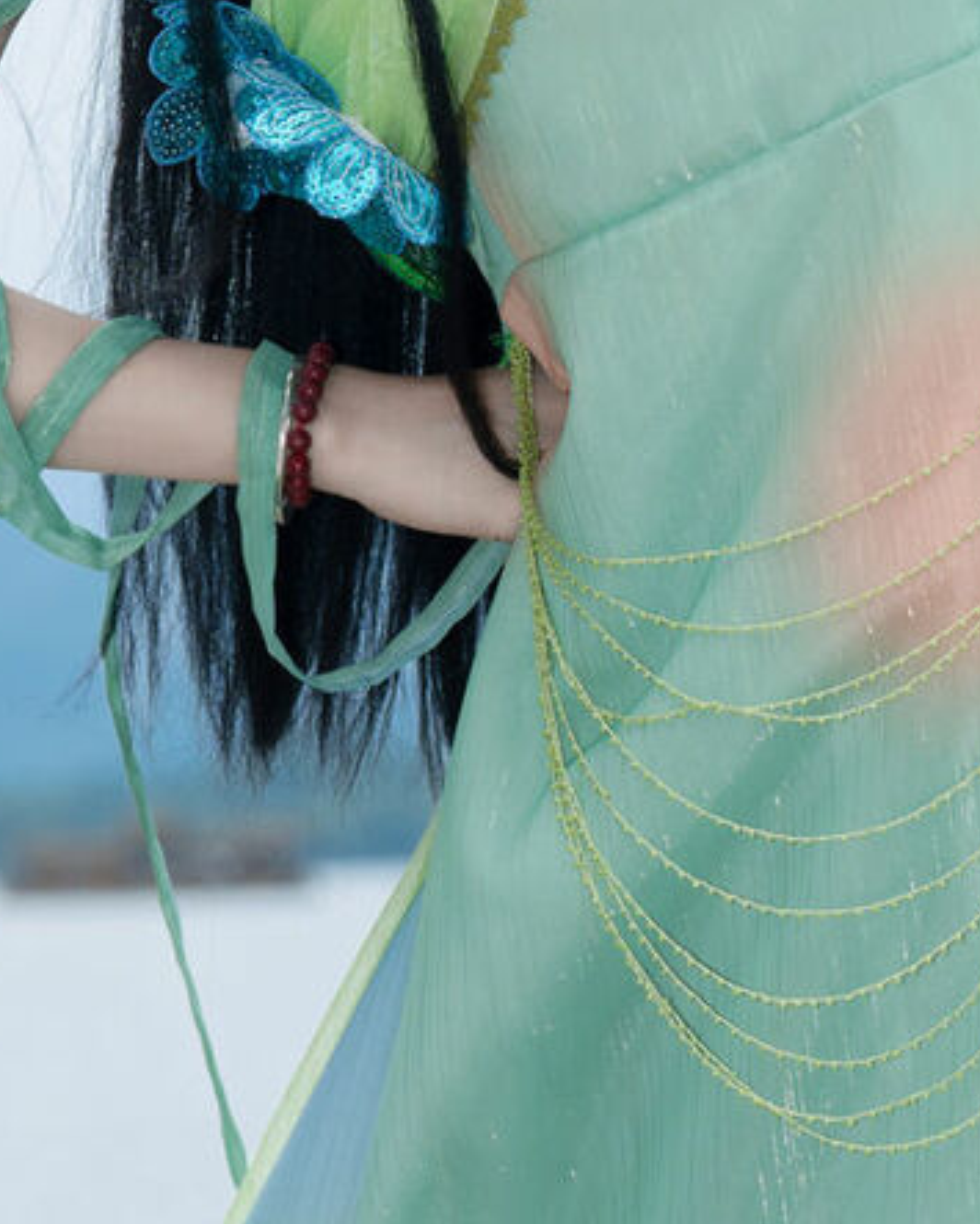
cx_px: 635
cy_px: -333
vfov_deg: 7.4
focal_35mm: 260
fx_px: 9417
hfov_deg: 6.0
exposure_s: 1/250
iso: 160
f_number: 5.6
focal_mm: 78
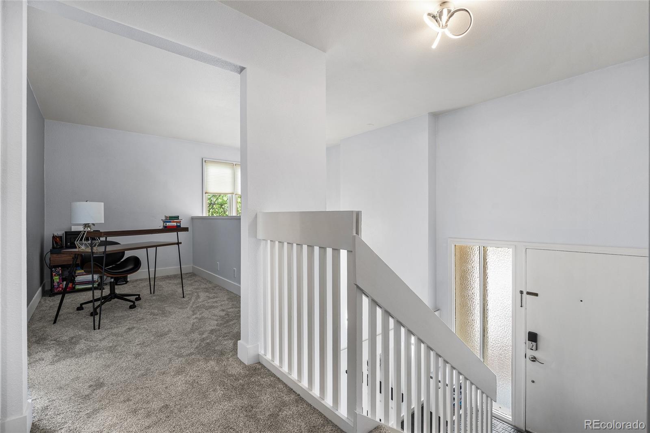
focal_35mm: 16
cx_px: 325
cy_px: 216
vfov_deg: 73.7
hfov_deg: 96.7
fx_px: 289
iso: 200
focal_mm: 16
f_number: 8
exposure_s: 1/1.25
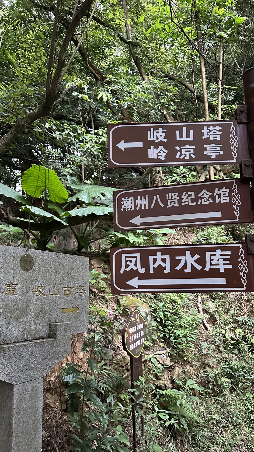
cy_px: 233
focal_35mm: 27
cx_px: 118
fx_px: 323
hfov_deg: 42.9
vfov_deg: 69.8
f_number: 1.78
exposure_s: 1/39
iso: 1000
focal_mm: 6.86
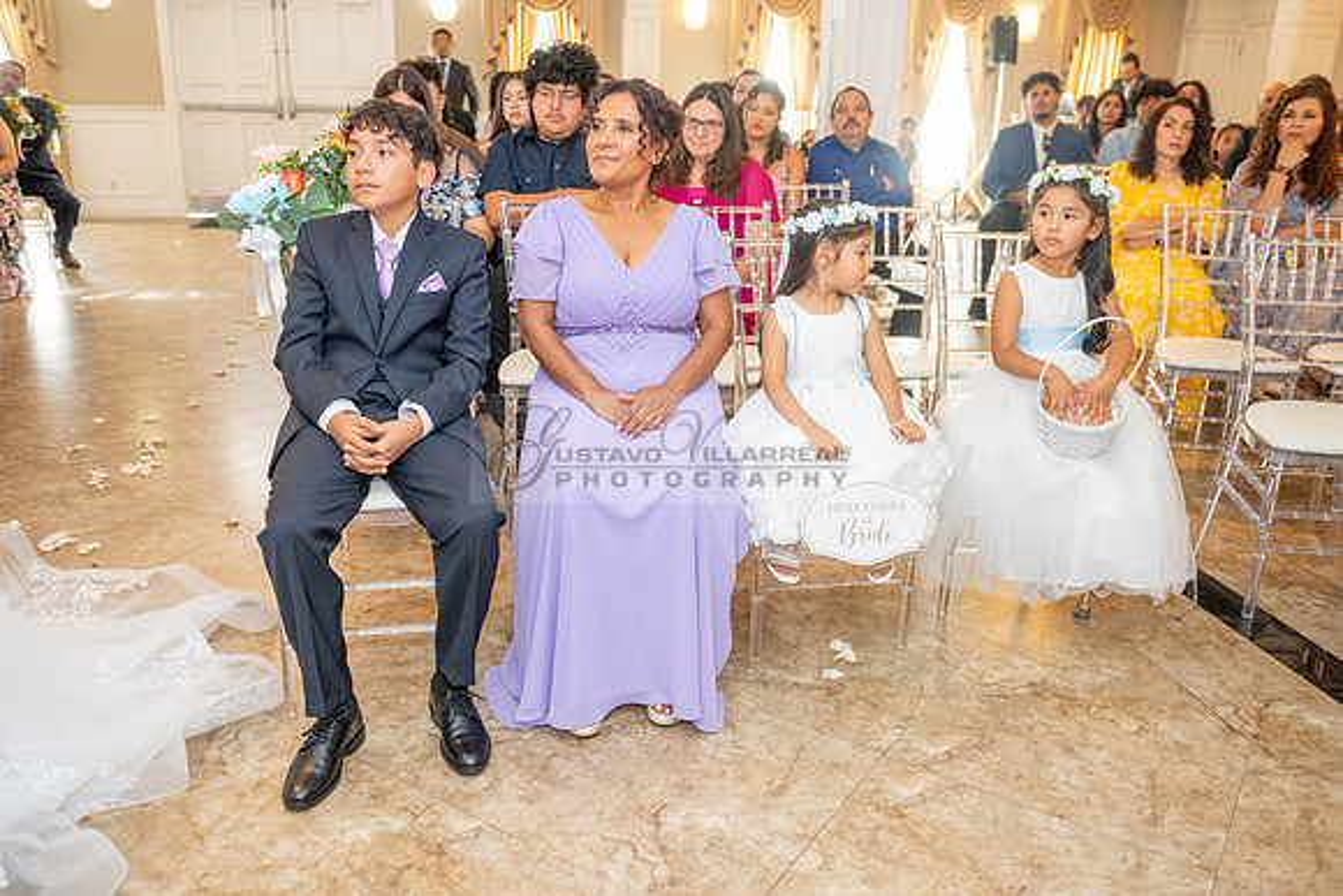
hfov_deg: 60.3
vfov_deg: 42.3
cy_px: 448
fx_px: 1157
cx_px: 672
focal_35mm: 31
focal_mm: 31
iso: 1250
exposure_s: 1/200
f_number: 3.5
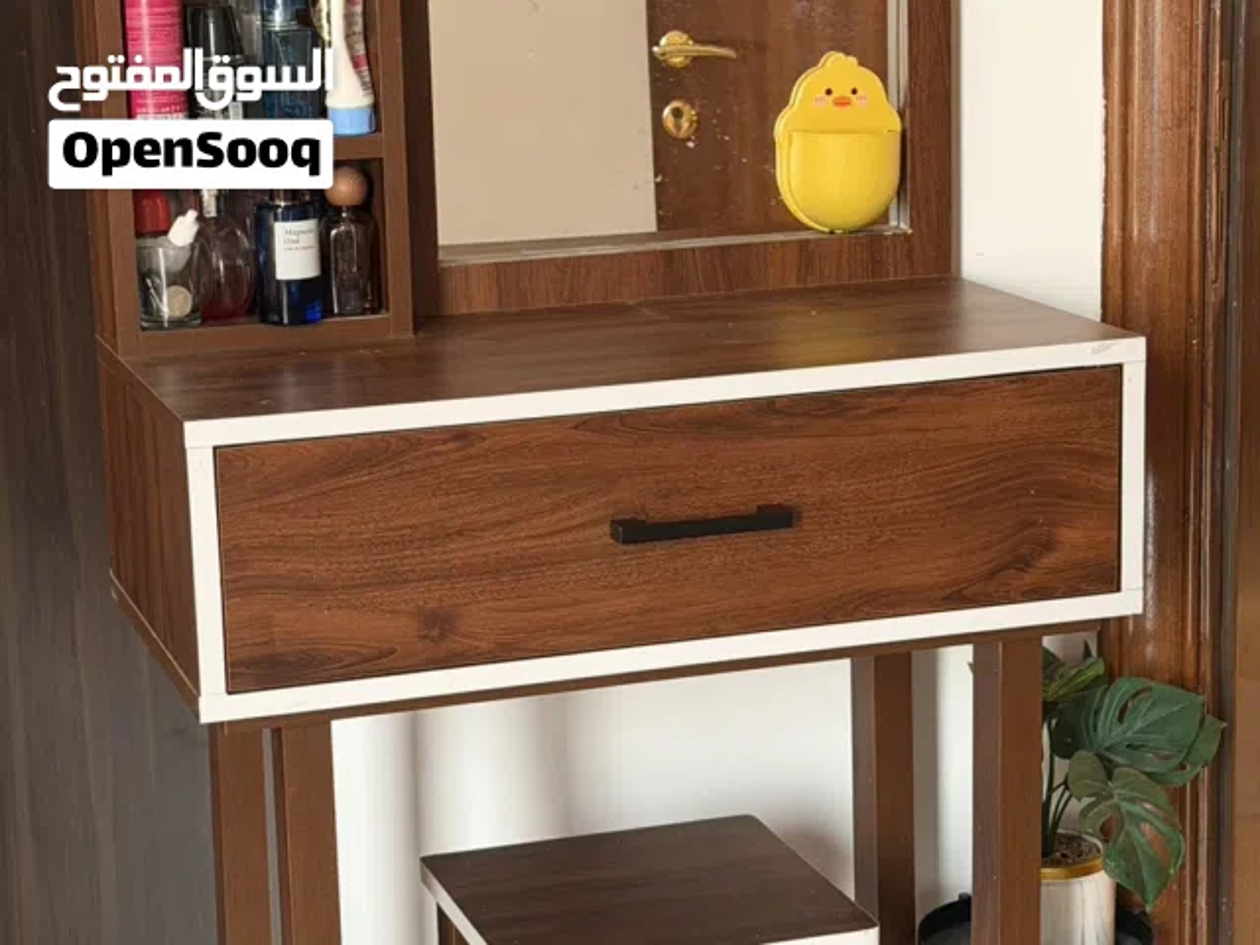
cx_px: 630
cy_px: 472
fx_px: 1747
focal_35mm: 48
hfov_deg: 39.7
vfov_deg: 30.3
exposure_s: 1/52
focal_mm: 6.76
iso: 250
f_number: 1.78
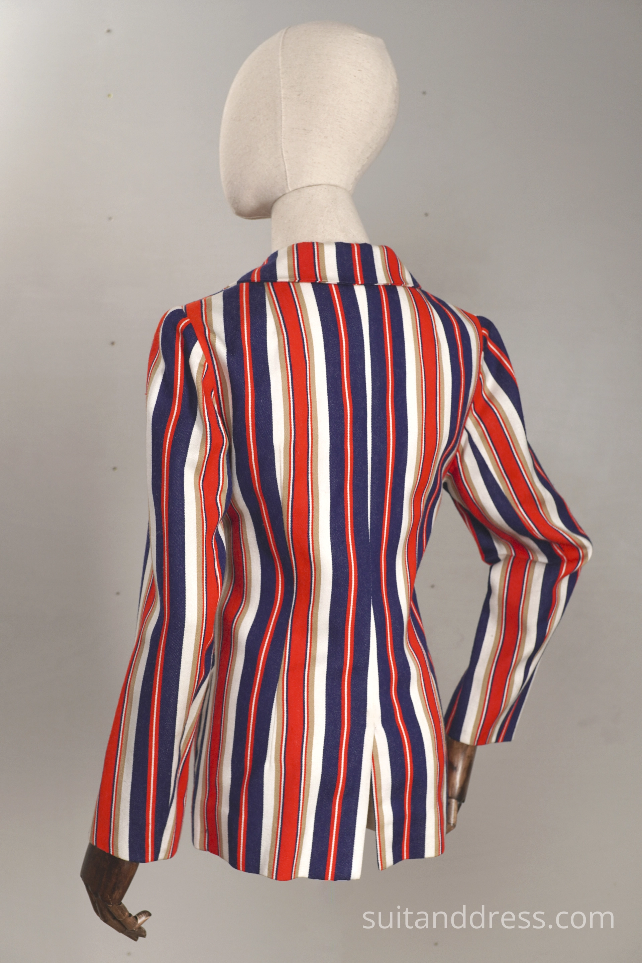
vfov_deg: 41.1
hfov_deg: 28.1
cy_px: 482
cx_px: 321
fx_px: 1284
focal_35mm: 48
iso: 200
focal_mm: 32
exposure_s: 1/50
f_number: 5
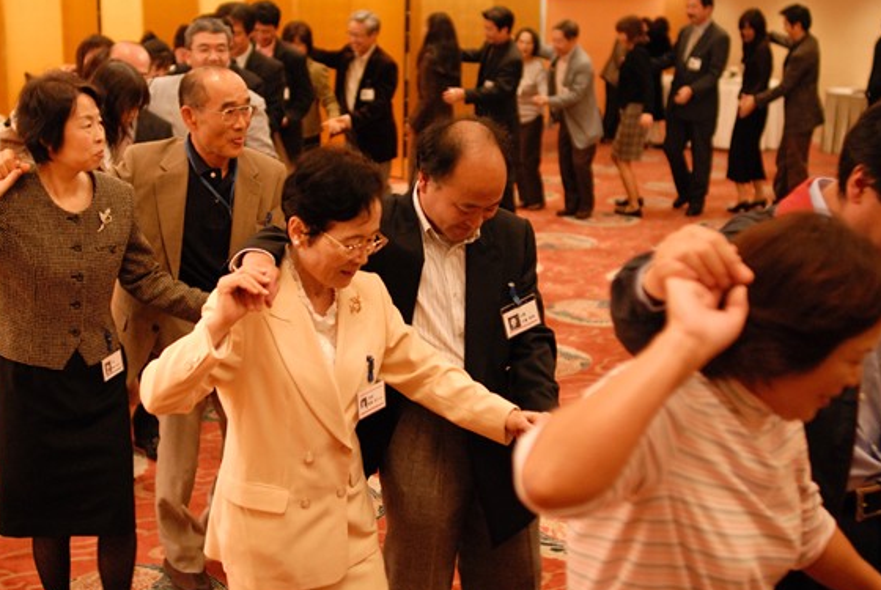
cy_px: 268
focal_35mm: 48
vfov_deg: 28.1
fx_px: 1176
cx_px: 385
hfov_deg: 41.0
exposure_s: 1/80
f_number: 2
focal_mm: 28
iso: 800
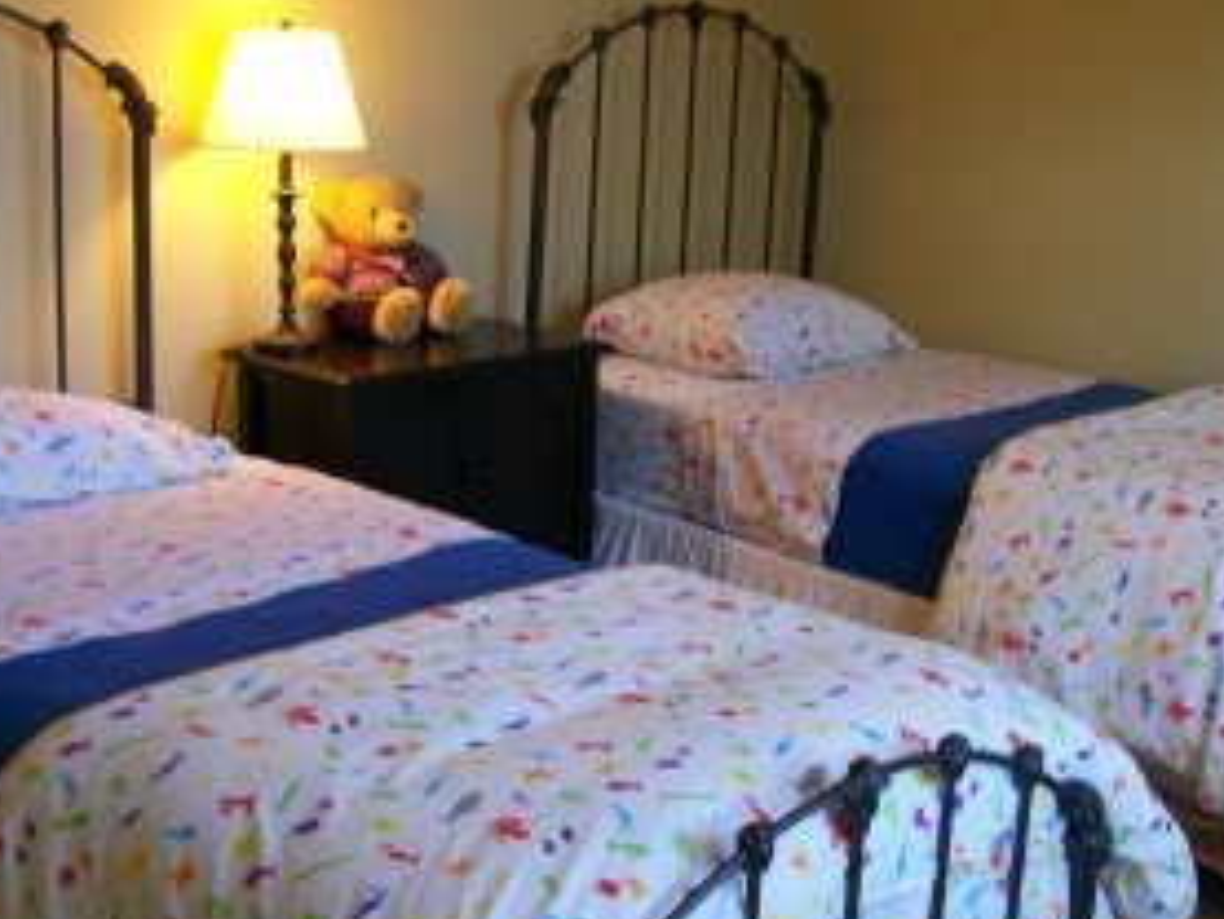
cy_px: 588
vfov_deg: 27.9
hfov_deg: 36.8
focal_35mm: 52
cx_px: 601
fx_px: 1839
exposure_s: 1/43
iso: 160
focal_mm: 6
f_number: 2.7
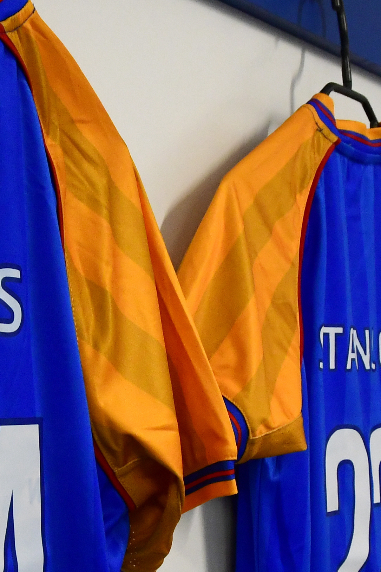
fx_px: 1333
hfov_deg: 16.2
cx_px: 109
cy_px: 463
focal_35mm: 84
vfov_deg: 23.8
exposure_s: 1/125
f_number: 6.3
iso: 1600
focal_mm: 16
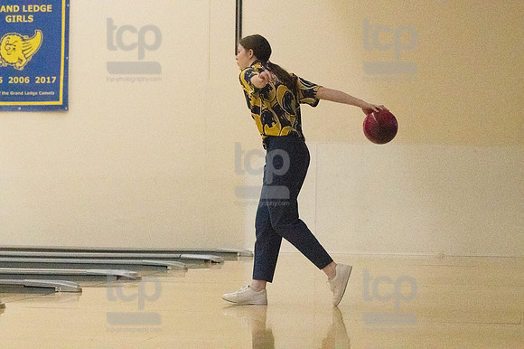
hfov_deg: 17.5
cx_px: 262
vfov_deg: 11.7
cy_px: 174
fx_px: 1702
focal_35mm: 117
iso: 10000
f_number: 4.5
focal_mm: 78
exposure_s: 1/1250
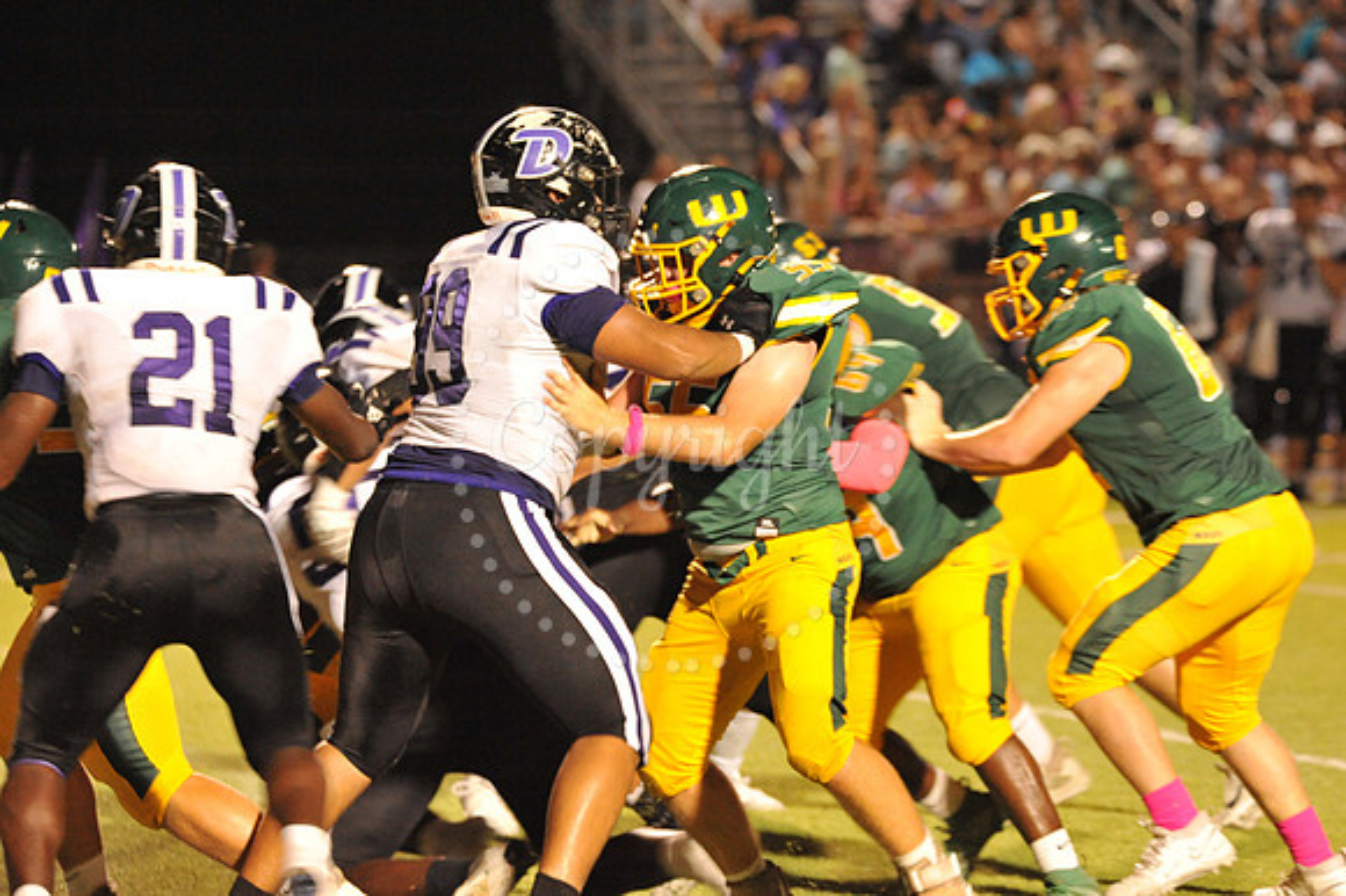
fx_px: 9715
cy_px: 448
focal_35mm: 260
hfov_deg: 7.9
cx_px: 673
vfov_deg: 5.3
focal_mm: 260
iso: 6400
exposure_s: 1/160
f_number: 6.3
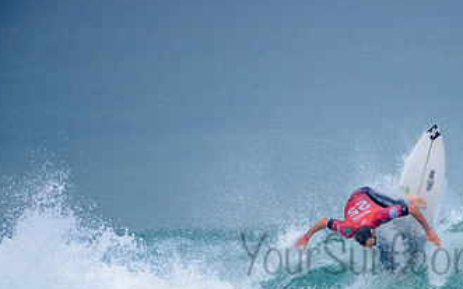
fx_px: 11257
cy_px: 242
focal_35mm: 892
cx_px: 385
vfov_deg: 1.5
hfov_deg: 2.4
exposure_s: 1/2000
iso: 220
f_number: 5.6
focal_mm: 500
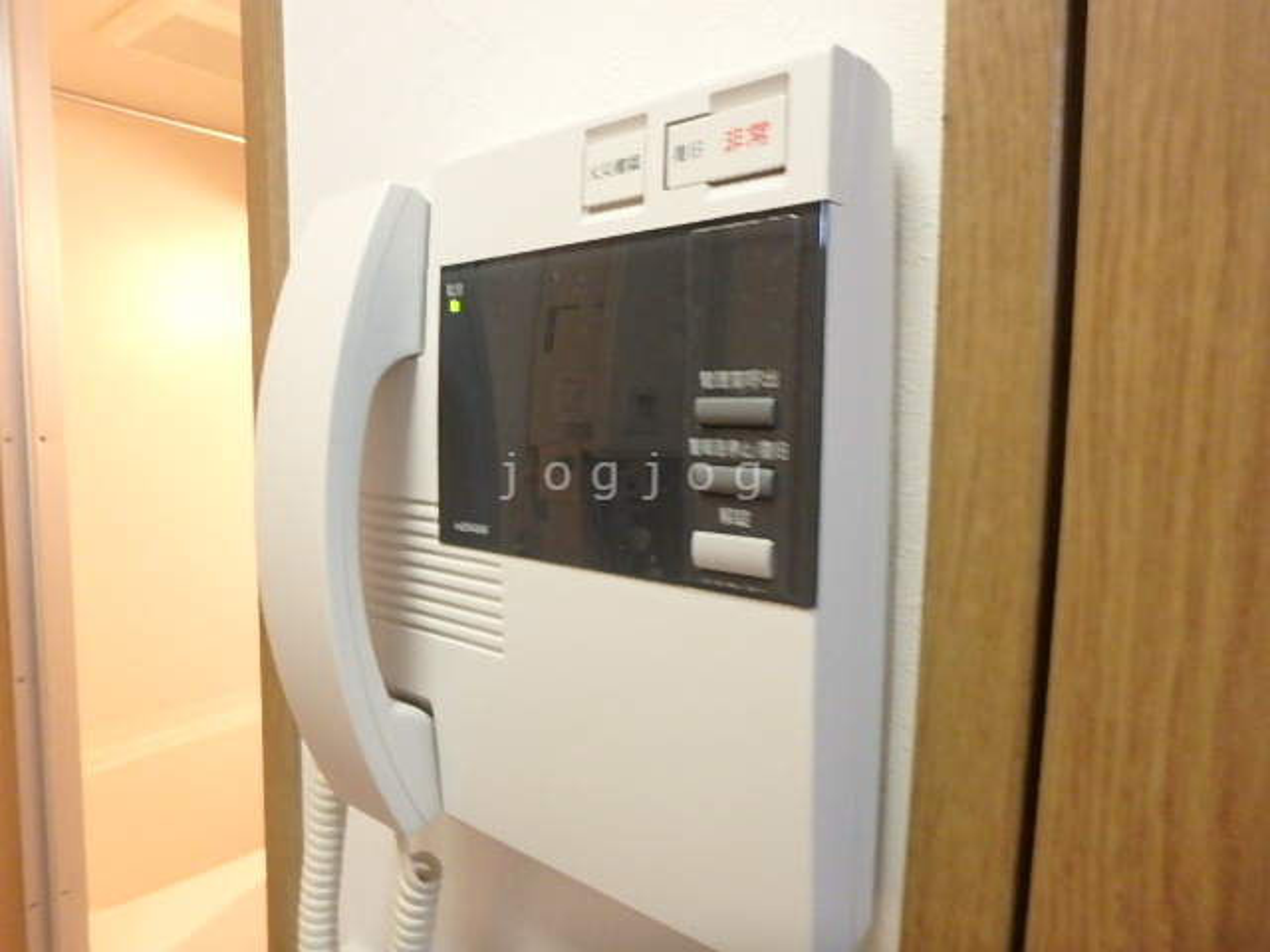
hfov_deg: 79.0
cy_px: 476
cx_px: 635
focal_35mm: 21
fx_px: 770
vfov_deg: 63.4
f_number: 3.5
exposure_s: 1/20
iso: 800
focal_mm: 3.7
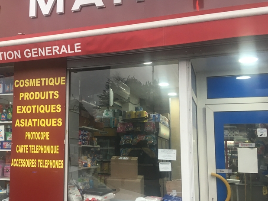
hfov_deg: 40.9
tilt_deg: +9.1
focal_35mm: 45
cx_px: 68
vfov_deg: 32.2
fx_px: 348
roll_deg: -0.3
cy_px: 110
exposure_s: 1/33
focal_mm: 4.15
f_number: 2.2
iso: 32
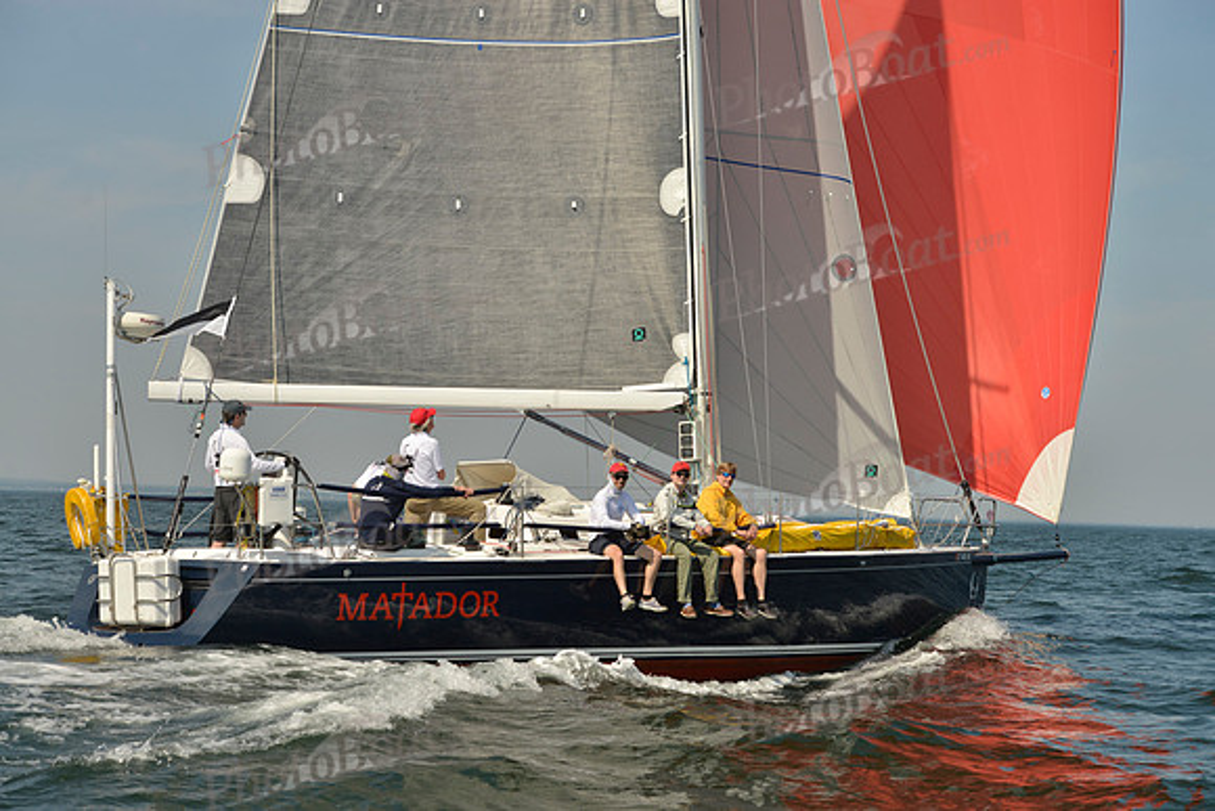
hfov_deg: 28.8
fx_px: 2363
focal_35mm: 70
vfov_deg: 19.5
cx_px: 608
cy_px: 406
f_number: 7.1
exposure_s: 1/1250
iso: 200
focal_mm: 70
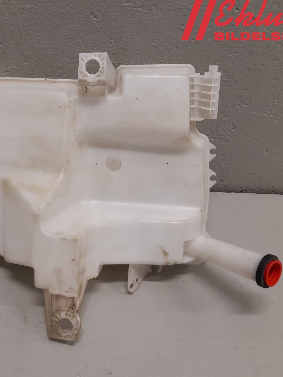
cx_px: 79
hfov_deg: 39.8
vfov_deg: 52.6
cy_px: 189
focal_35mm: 35
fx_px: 381
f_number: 1.7
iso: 80
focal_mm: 3.93
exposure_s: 1/50
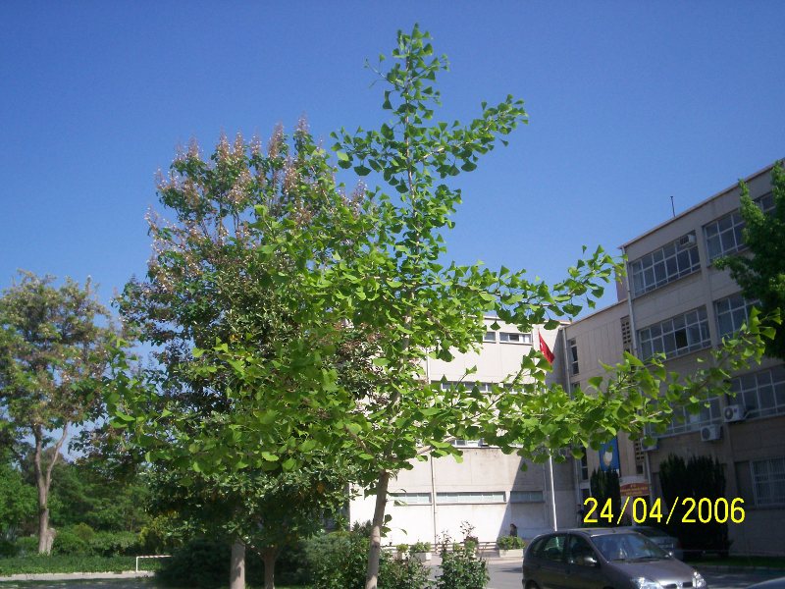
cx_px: 392
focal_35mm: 36
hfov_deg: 51.4
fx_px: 816
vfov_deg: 39.7
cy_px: 294
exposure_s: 1/679
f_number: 4.5
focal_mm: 5.9
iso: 100
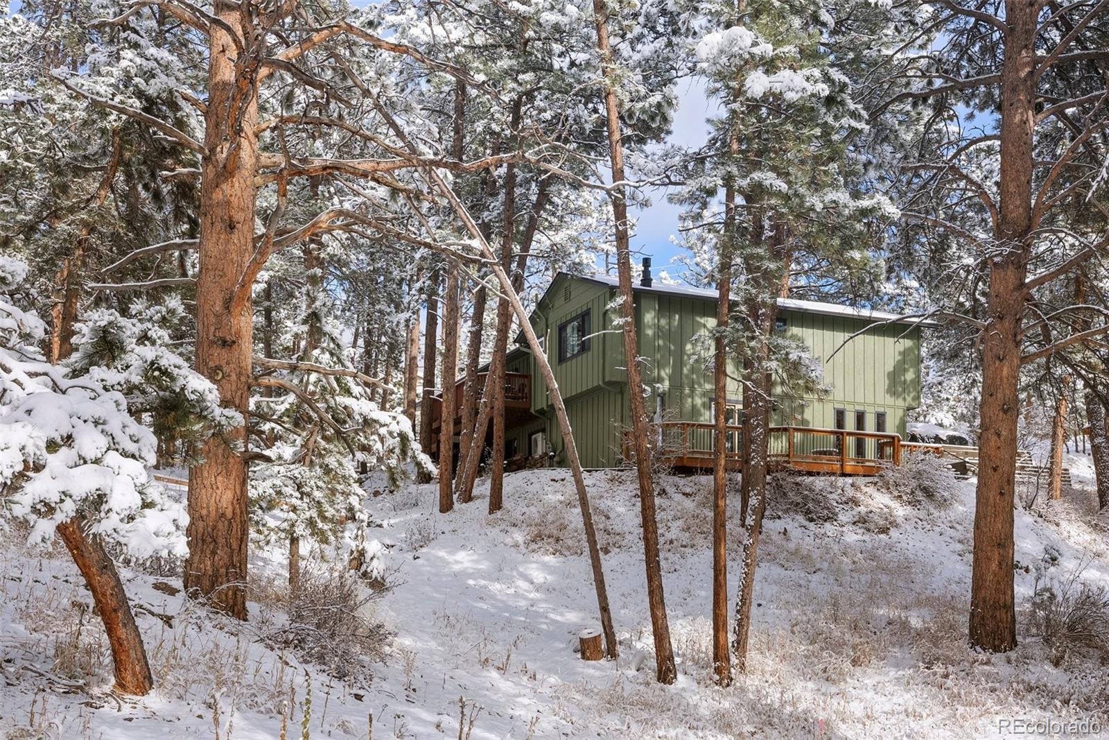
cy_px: 370
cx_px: 554
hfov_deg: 54.4
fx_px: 1078
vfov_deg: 37.9
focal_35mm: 35
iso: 800
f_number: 10
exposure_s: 1/400
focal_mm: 35
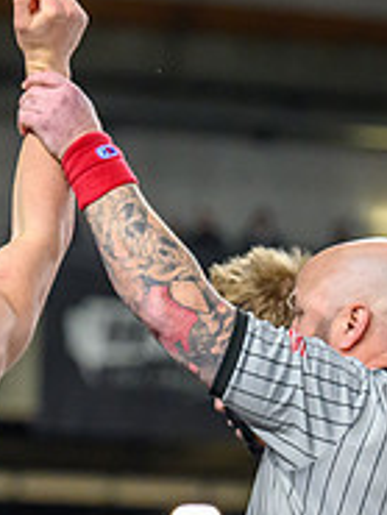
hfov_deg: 3.8
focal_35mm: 386
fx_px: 5747
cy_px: 450
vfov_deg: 5.1
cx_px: -368
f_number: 2.8
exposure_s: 1/800
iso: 3600
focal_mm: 105
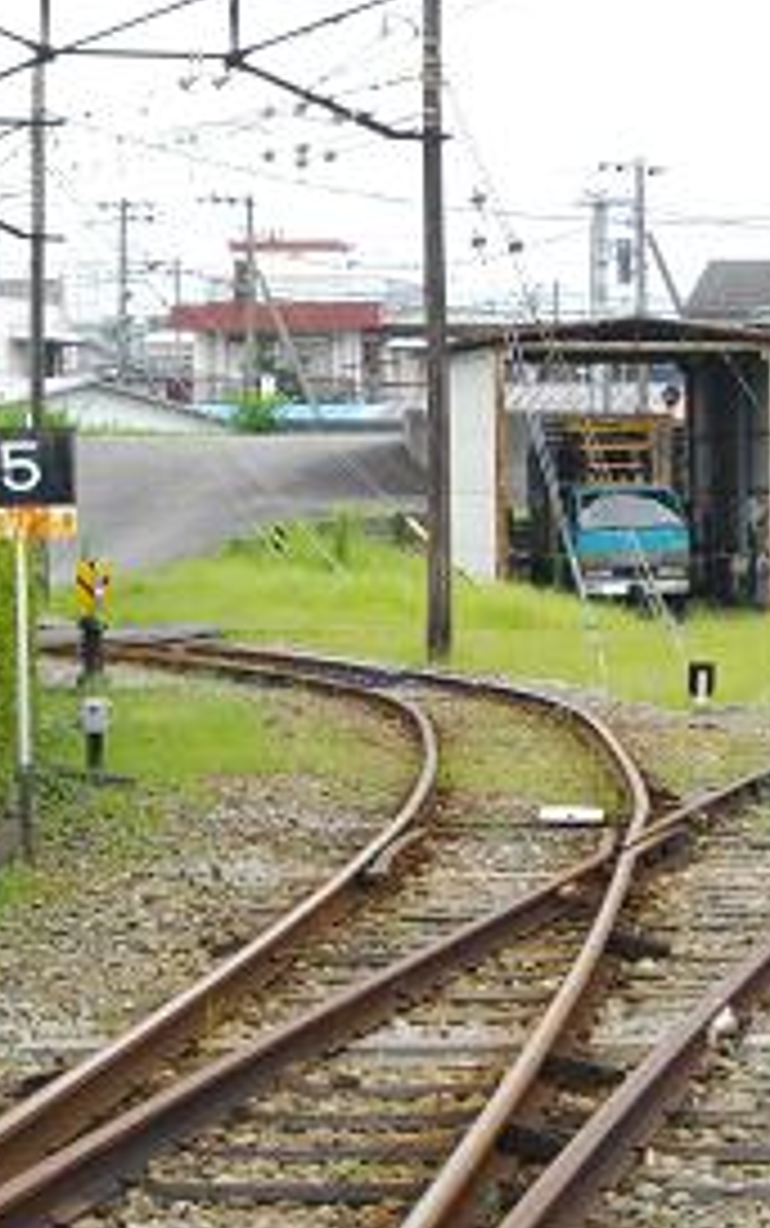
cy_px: 639
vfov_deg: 14.4
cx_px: 520
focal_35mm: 145
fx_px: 4861
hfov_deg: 9.1
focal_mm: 17.1
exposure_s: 1/200
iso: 100
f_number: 5.2
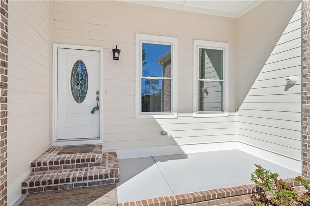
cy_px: 103
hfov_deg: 85.8
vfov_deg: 63.4
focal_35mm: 19
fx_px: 167
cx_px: 155
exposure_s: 1/320
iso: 100
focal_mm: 19.4
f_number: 8
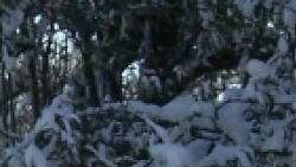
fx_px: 1775
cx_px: -57
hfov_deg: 9.4
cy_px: 213
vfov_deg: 5.4
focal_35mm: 226
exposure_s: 1/1000
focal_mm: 6.3
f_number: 2.8
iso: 80
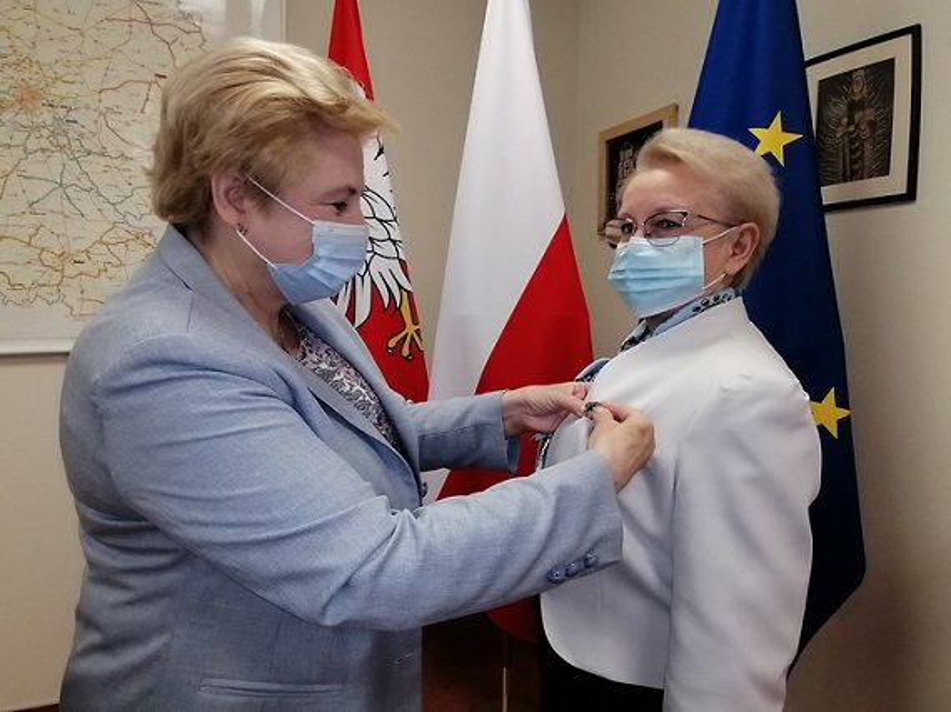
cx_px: 476
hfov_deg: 79.0
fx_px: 577
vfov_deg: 63.4
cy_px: 356
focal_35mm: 21
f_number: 2.4
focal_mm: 1.78
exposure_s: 1/50
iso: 80
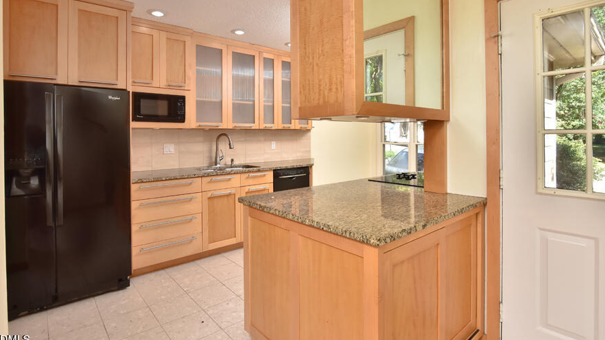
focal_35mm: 16
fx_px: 257
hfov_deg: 99.4
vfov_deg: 66.9
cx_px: 304
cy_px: 153
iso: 400
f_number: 8
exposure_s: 1/100
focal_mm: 10
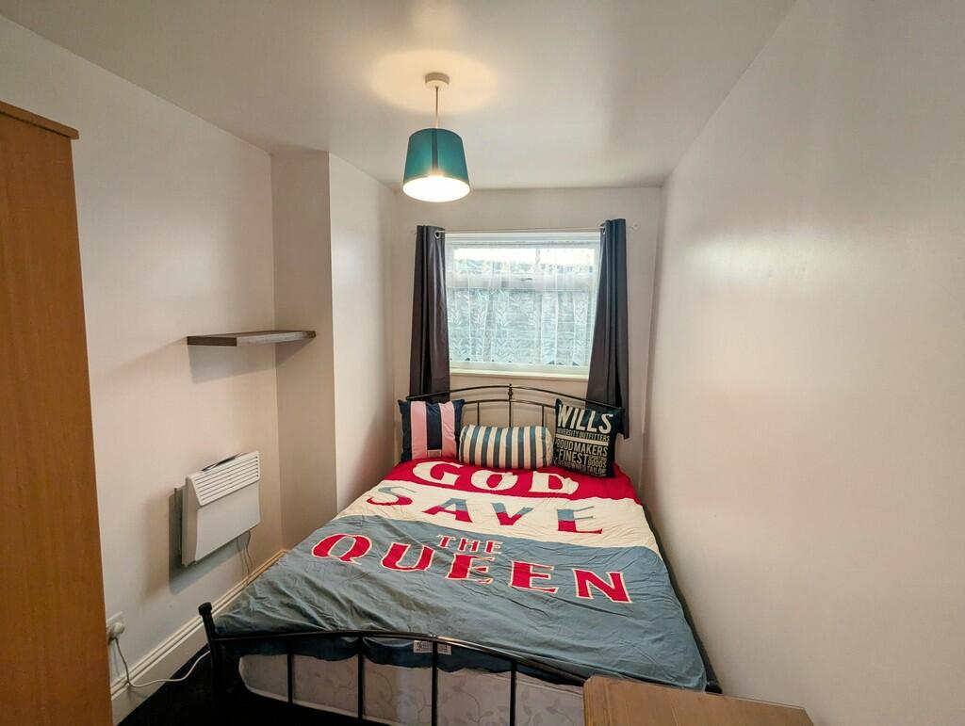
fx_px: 447
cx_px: 482
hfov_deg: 94.4
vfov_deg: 78.2
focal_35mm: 16
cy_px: 363
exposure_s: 1/66.8
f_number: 2.2
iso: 112
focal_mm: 2.35
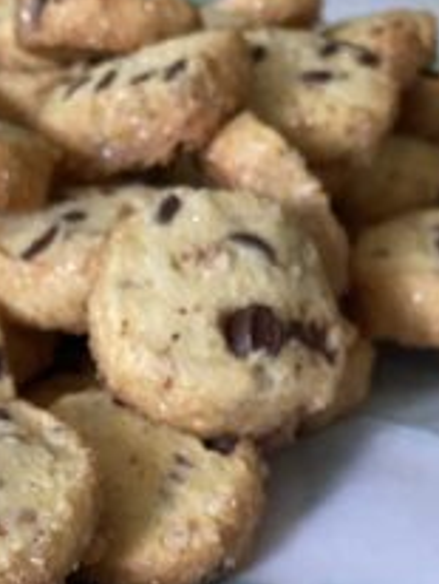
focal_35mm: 63
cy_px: 635
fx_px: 1063
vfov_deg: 28.1
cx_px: 86
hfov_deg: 23.0
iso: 500
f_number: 1.8
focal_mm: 4.25
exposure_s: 1/51
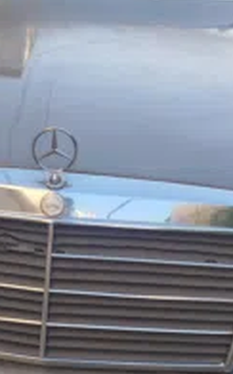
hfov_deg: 16.6
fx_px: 795
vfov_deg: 26.5
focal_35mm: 78
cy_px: 181
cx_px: 53
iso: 50
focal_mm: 5.31
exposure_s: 1/123
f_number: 1.7
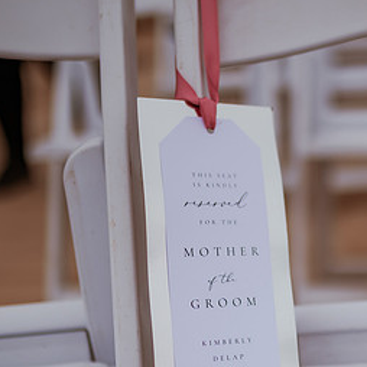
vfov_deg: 25.3
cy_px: 230
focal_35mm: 68
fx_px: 816
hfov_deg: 24.7
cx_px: 321
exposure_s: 1/8000
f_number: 1.4
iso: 160
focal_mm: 35
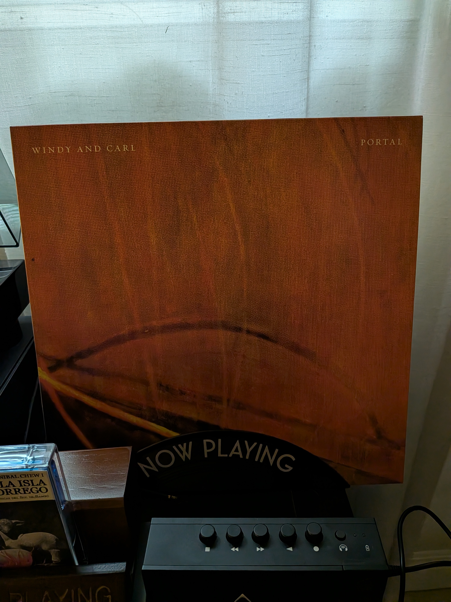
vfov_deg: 71.6
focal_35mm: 24
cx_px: 226
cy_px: 301
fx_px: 417
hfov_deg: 56.8
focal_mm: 4.53
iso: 559
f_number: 1.7
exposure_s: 1/60
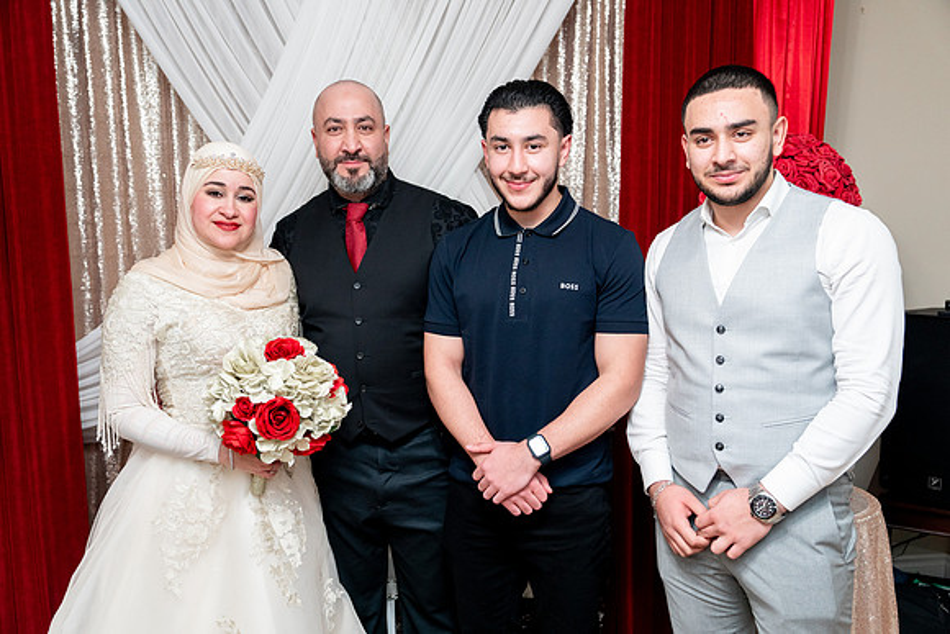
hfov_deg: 60.3
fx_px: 818
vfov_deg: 42.3
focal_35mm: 31
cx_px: 475
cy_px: 317
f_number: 2.8
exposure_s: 1/160
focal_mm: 31
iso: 1600
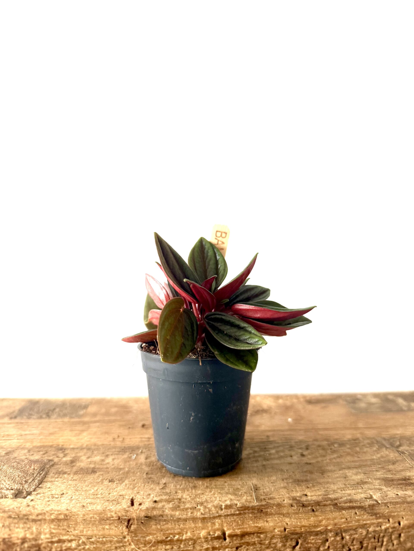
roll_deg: -0.6
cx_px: 207
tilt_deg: -2.2
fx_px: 383
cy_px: 276
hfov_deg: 56.8
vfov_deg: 71.6
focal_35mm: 24
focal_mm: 6.76
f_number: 1.78
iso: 200
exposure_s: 1/73
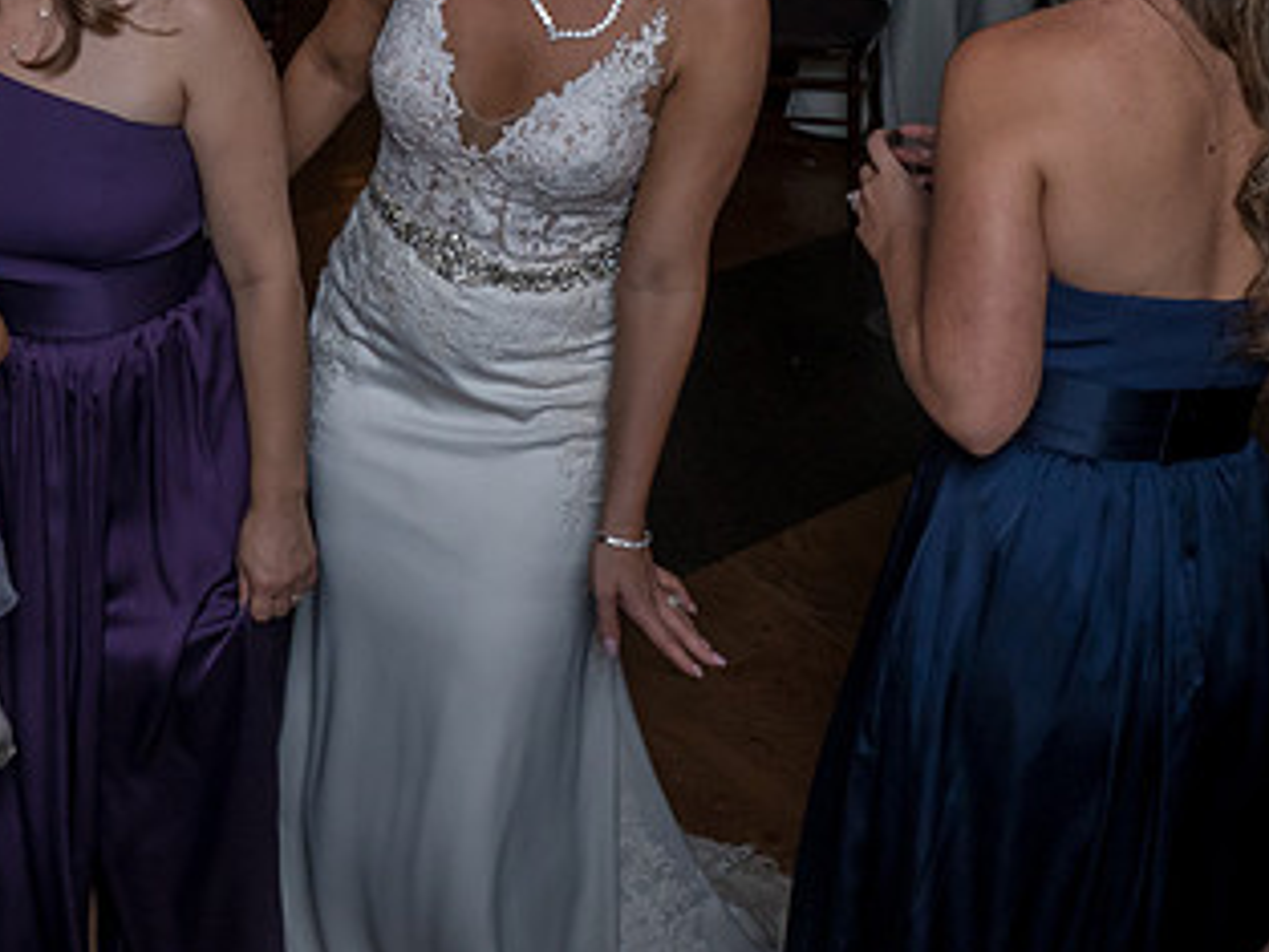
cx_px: 614
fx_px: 1944
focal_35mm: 53
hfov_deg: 36.2
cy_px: 100
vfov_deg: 26.6
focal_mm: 21
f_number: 5.6
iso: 2000
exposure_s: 1/200
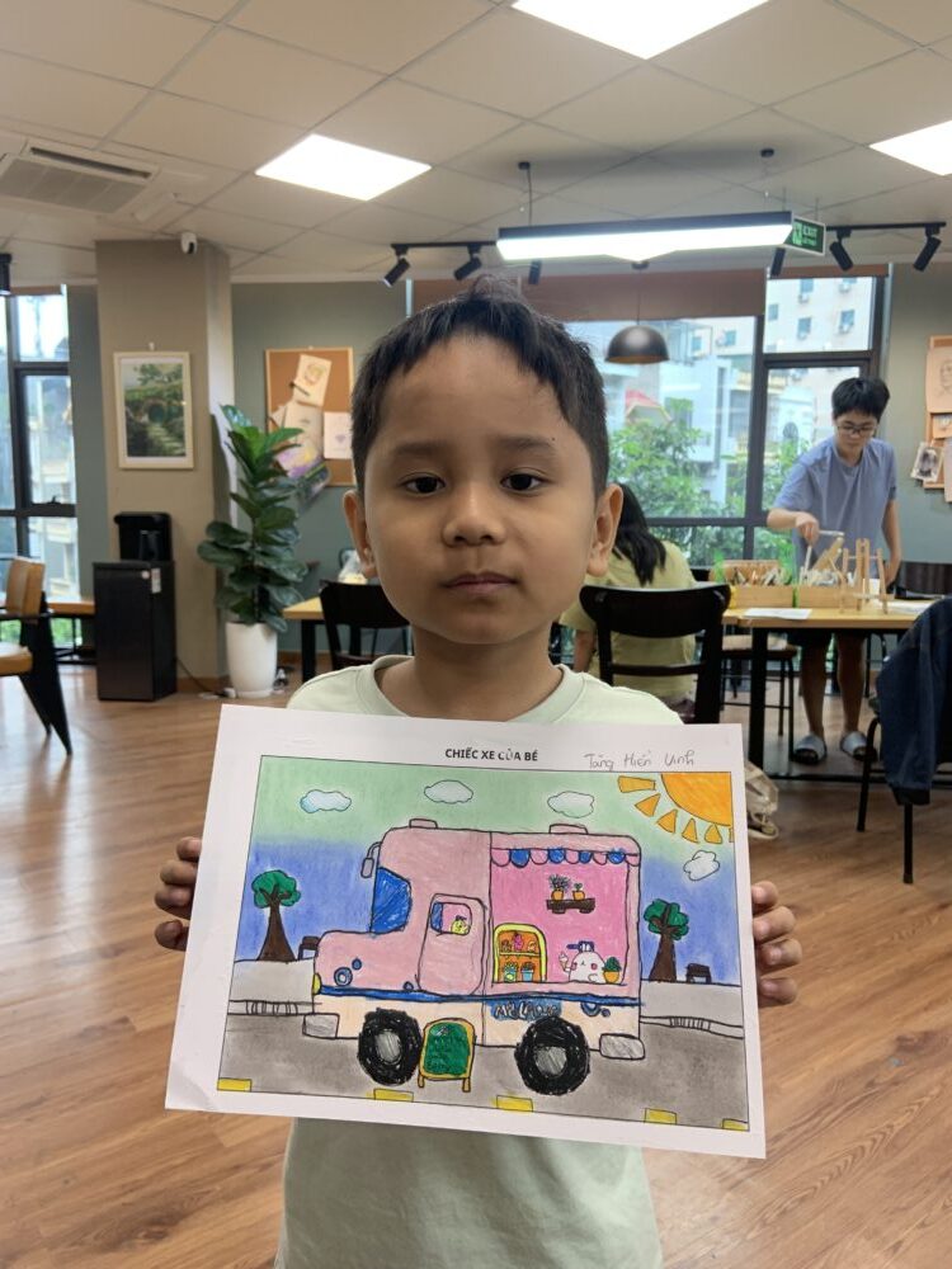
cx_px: 476
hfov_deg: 53.1
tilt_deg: -7.1
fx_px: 953
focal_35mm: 26
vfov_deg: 67.3
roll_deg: +0.3
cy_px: 634
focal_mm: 4.25
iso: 100
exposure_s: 1/84
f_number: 1.8
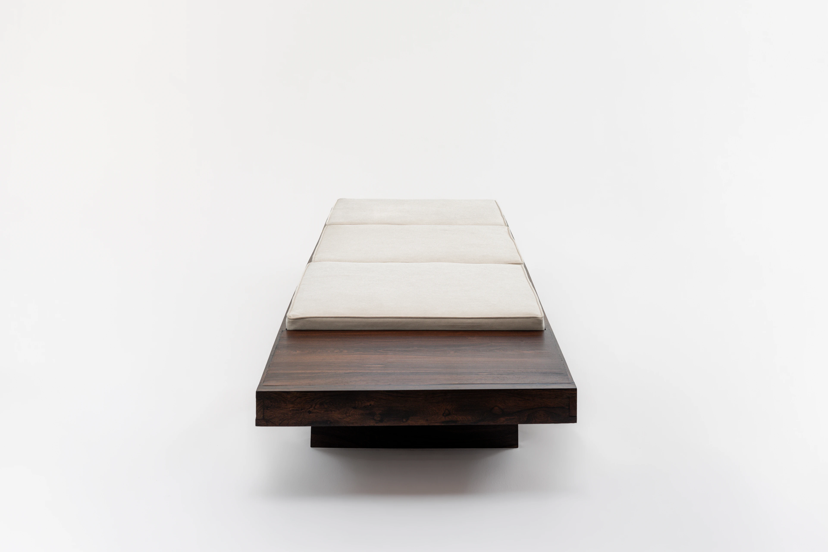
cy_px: 276
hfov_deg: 39.6
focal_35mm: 50
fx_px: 1150
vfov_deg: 27.0
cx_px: 414
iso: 250
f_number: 8
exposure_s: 1/60
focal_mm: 50
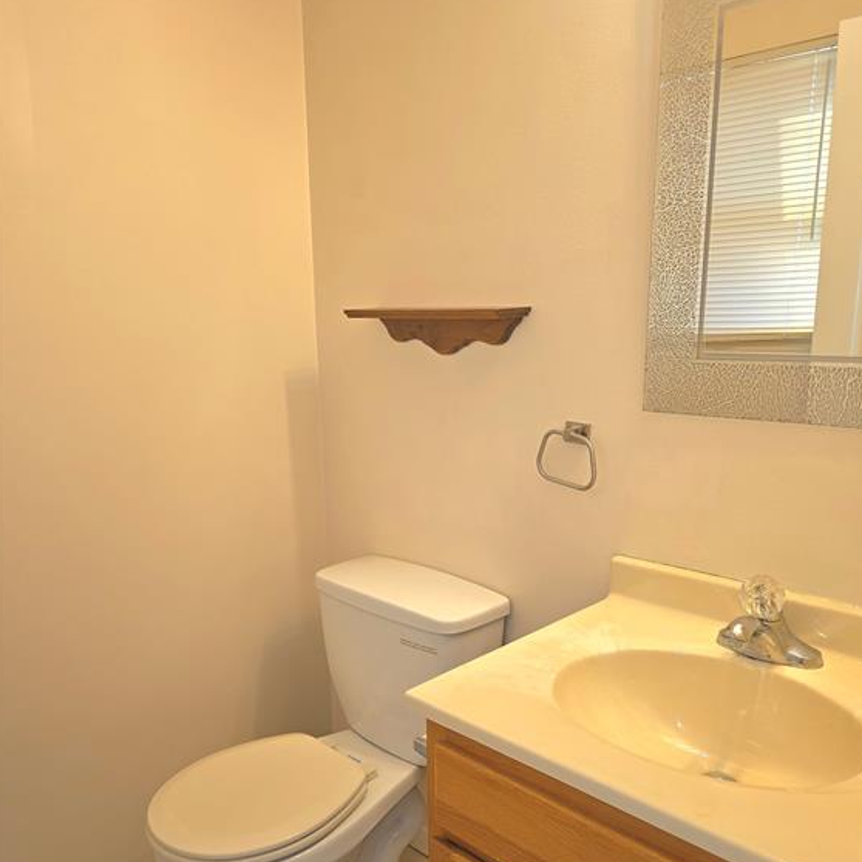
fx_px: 789
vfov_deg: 56.9
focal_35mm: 28
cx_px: 437
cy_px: 510
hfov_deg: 57.3
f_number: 1.7
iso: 40
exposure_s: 1/60.2
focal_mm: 6.3
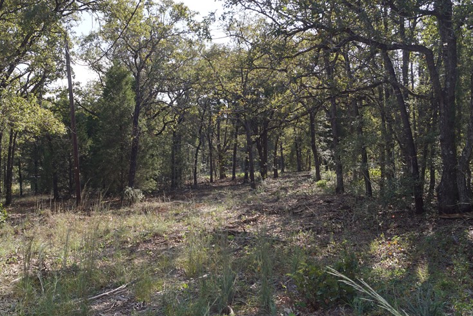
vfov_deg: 33.3
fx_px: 526
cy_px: 125
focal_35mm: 40
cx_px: 185
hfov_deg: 48.1
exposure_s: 1/100
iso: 100
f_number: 8
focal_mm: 18
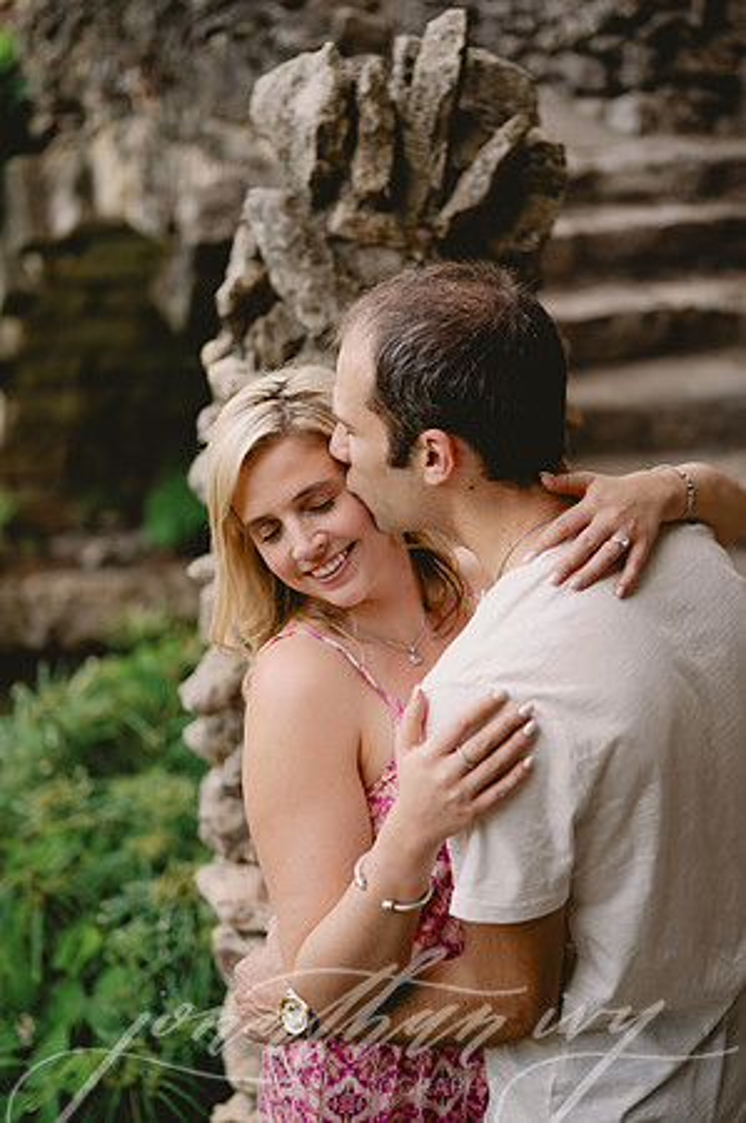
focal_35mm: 50
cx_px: 373
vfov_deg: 39.6
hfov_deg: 26.9
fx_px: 1558
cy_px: 562
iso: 80
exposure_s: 1/200
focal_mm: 50
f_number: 2
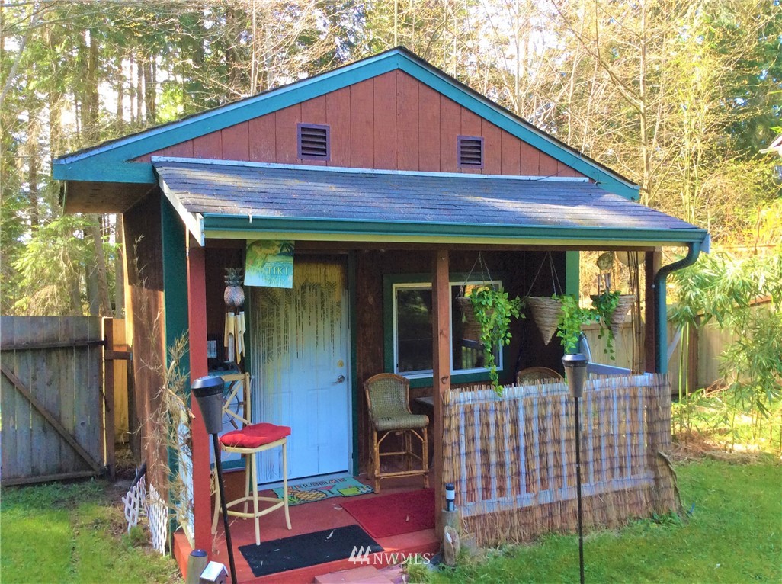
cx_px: 391
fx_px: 722
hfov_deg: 56.9
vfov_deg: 44.0
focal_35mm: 32
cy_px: 292
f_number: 2.4
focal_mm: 3.3
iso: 64
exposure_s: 1/120
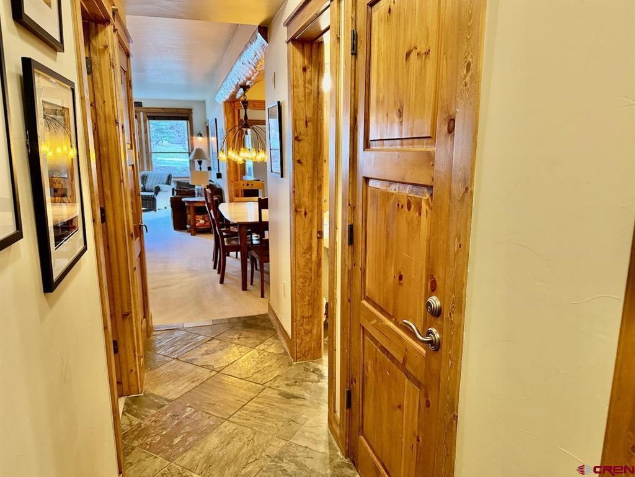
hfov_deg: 71.6
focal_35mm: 24
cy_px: 238
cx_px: 318
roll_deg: +0.3
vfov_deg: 56.8
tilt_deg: -10.8
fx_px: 440
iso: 400
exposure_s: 1/60
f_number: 1.78
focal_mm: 6.76
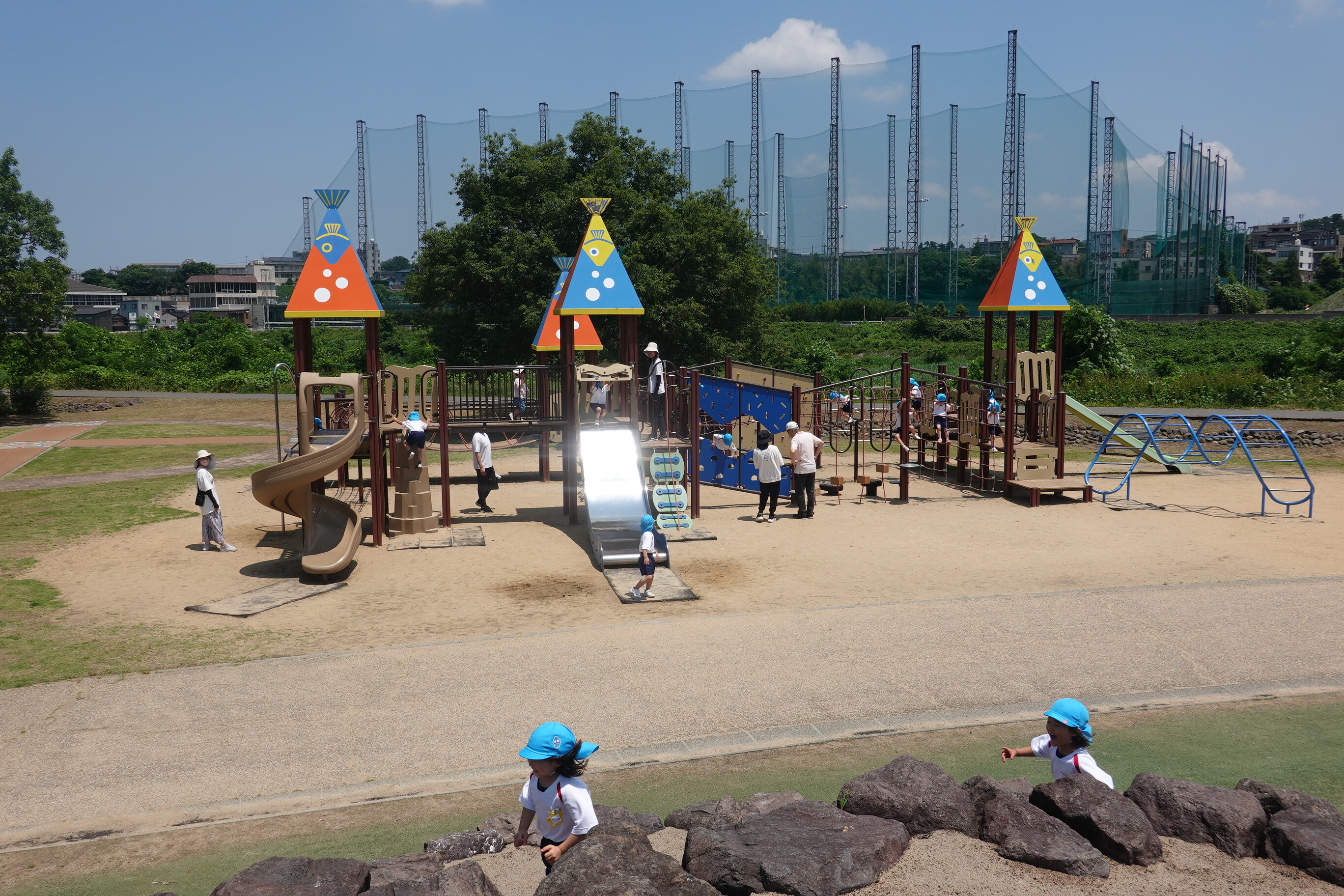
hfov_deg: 58.7
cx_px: 672
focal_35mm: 32
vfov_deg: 41.1
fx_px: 1195
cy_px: 448
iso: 125
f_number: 5.6
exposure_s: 1/1000
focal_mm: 12.01
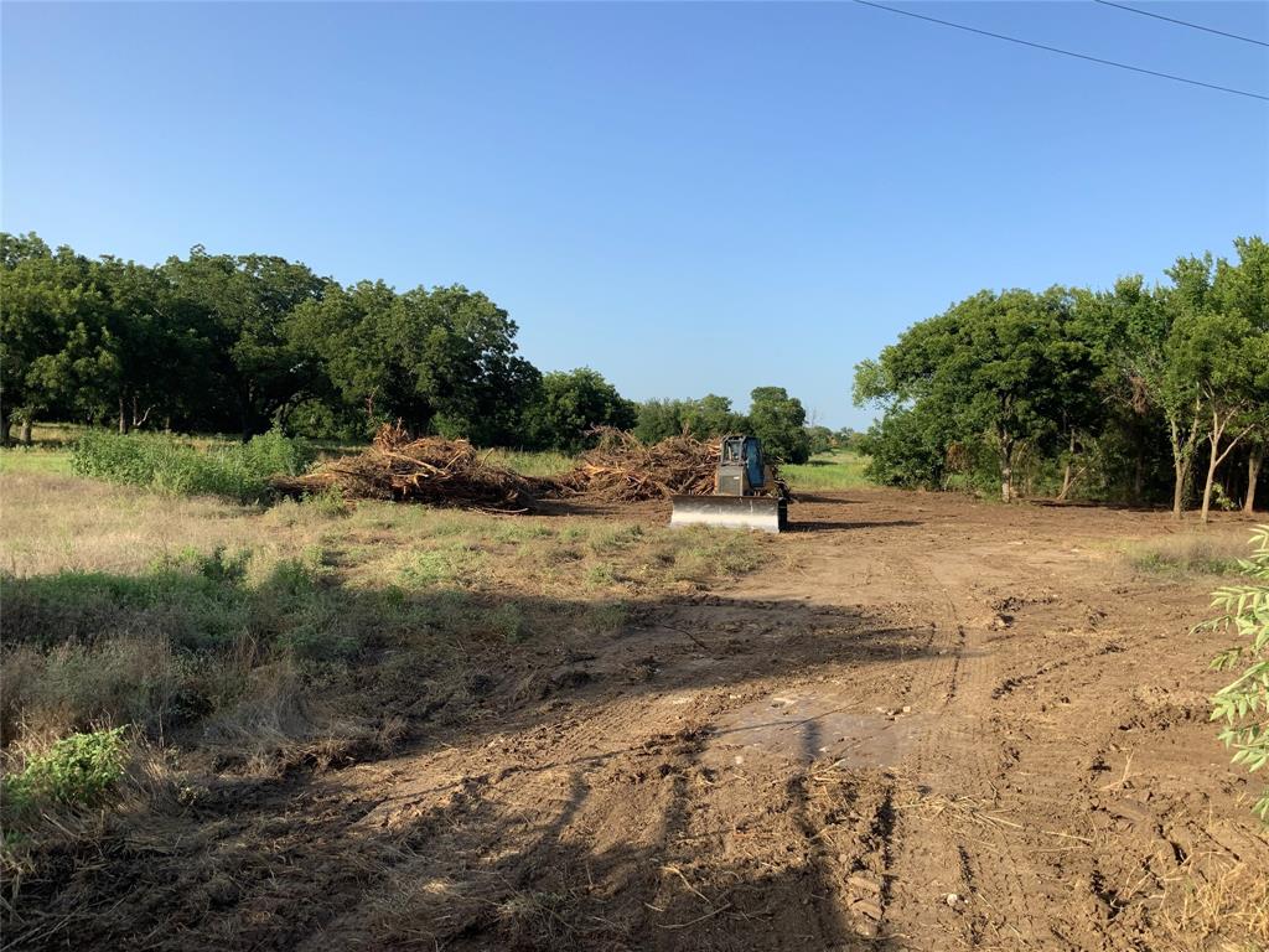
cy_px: 476
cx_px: 634
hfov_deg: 61.7
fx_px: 1063
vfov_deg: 48.2
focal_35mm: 29
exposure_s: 1/1035
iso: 16
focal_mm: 3
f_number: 1.8
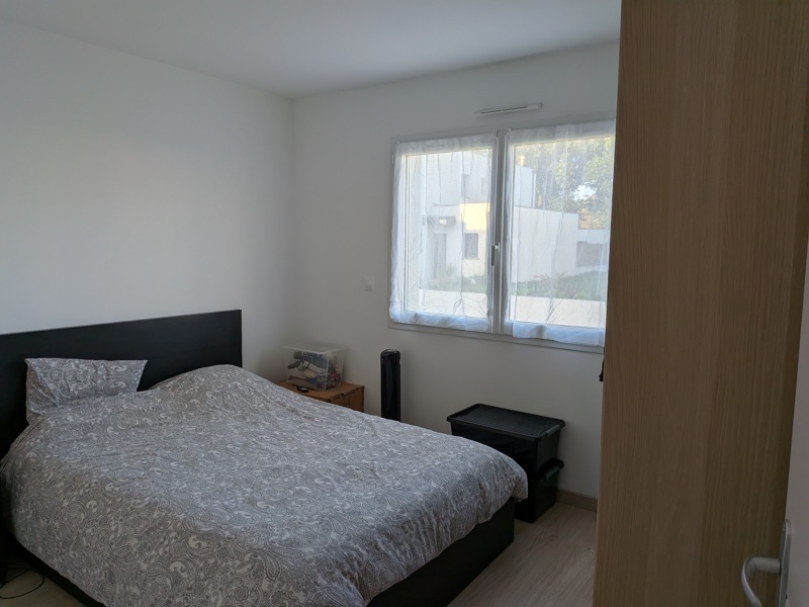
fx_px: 561
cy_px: 304
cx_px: 404
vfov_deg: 56.8
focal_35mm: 24
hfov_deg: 71.6
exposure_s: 1/713
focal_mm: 4.53
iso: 36
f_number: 1.7
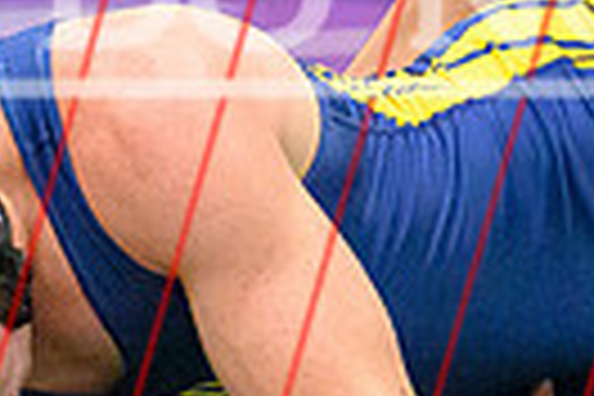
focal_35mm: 782
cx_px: 546
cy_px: -38
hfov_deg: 2.6
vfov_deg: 1.8
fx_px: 12902
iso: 14400
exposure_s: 1/800
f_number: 2.8
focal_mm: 125
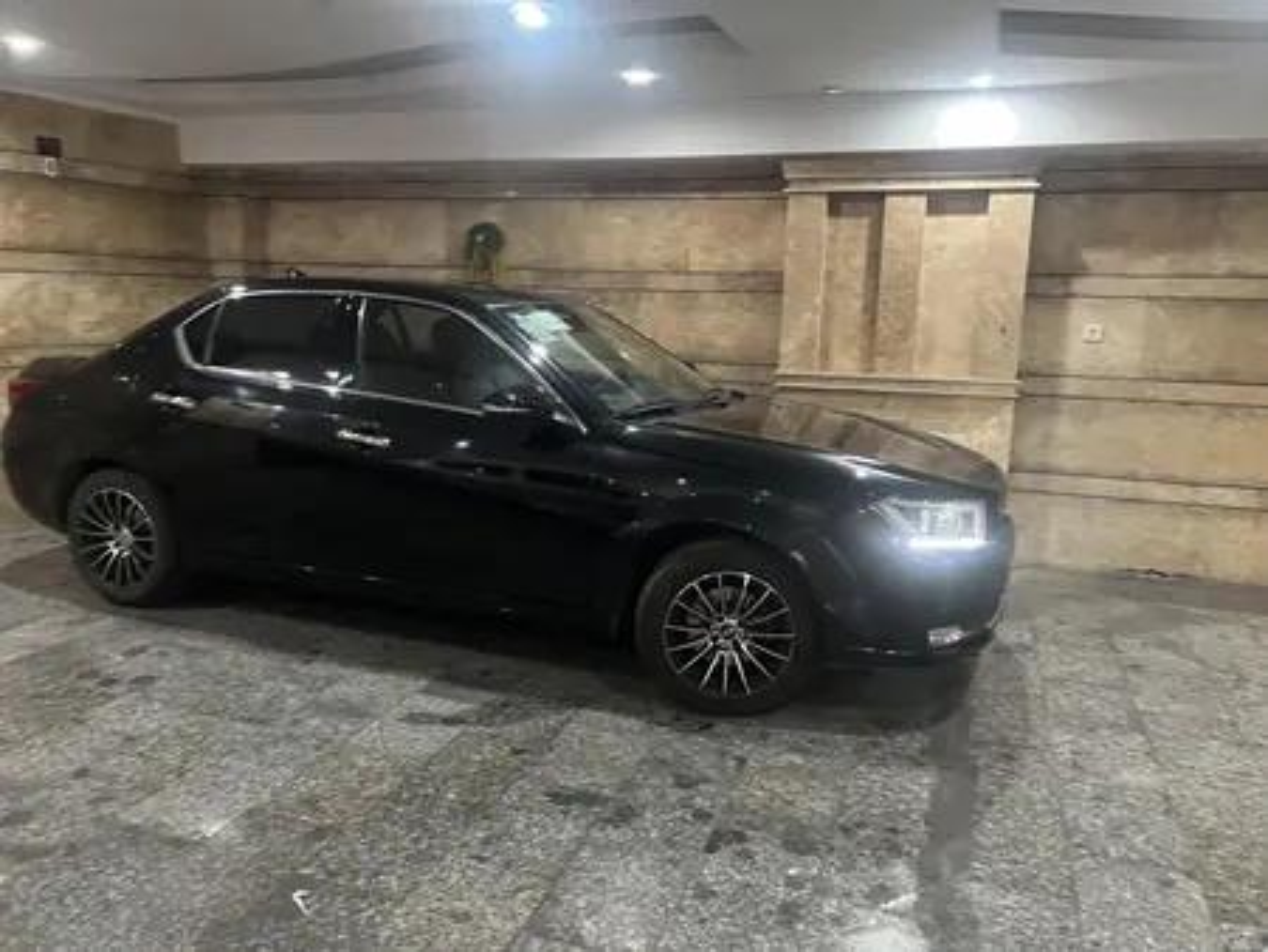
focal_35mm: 26
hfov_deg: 67.3
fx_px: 953
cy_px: 476
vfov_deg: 53.1
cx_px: 634
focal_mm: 5.7
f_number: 1.5
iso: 500
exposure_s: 1/33
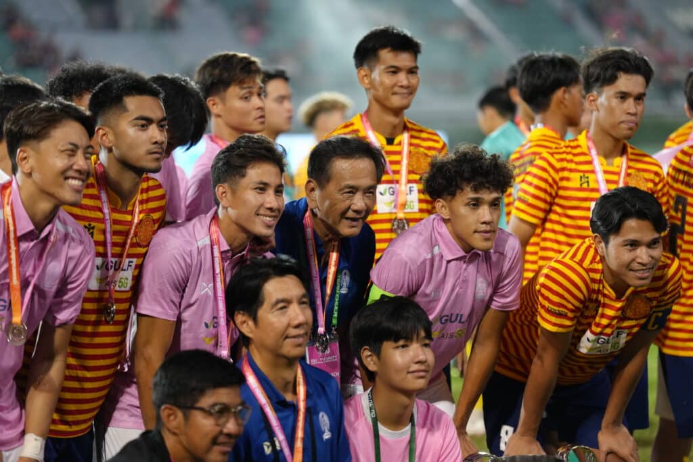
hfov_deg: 15.1
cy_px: 231
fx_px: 2618
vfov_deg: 10.1
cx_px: 346
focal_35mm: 136
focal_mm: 136
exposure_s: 1/320
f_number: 2.8
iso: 800
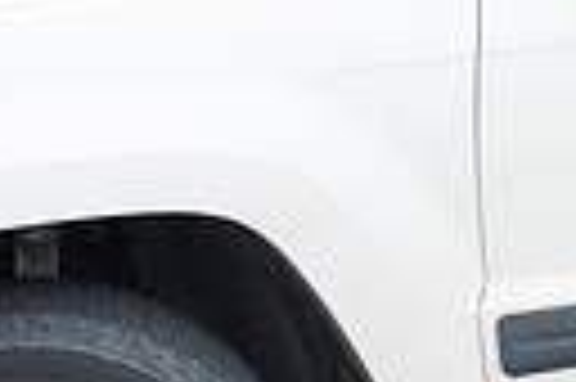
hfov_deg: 12.5
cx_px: 922
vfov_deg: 8.9
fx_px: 2461
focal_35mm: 154
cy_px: 38
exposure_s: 1/800
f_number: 7.1
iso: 1250
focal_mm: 34
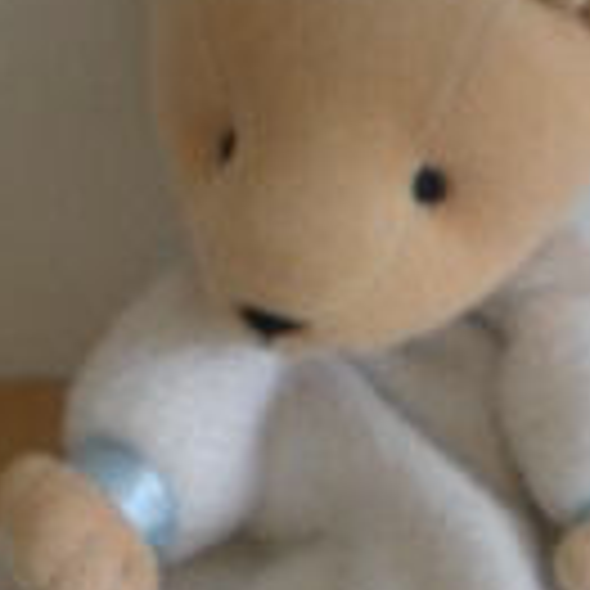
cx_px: 459
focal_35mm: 133
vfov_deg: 12.9
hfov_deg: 13.1
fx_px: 2565
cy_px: 635
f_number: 3.1
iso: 64
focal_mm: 6.3
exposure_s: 1/15.5
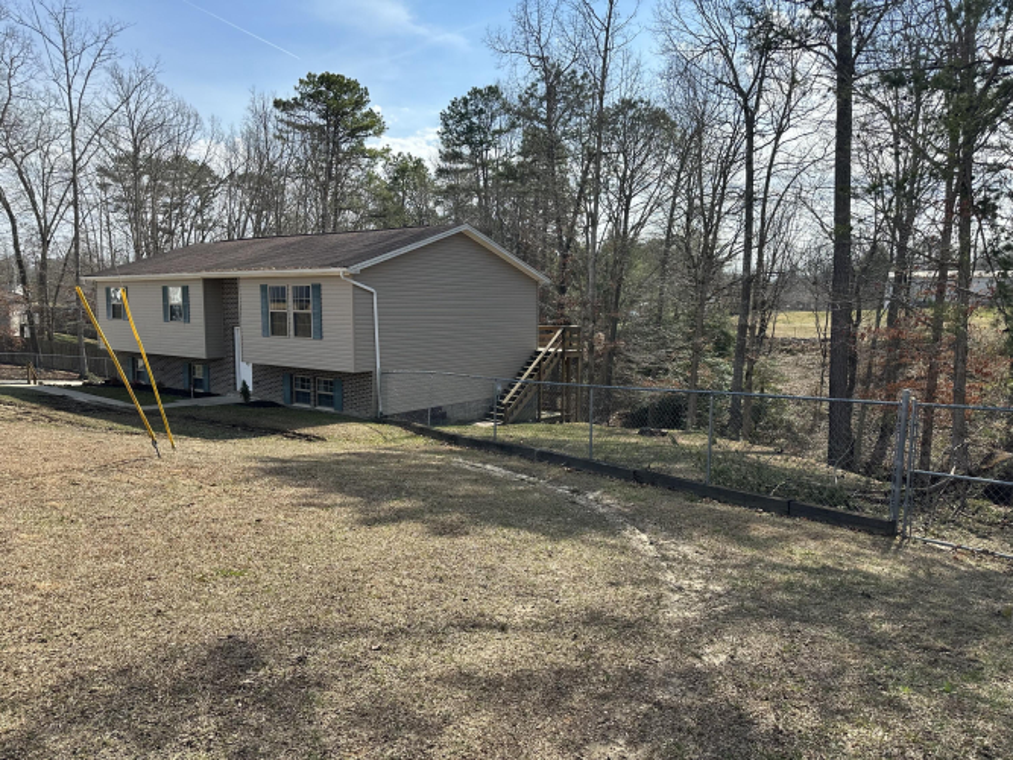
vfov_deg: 56.8
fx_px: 702
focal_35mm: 24
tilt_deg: -7.1
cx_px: 506
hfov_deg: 71.6
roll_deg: -0.5
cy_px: 380
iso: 80
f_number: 1.78
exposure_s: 1/2410
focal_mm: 6.86
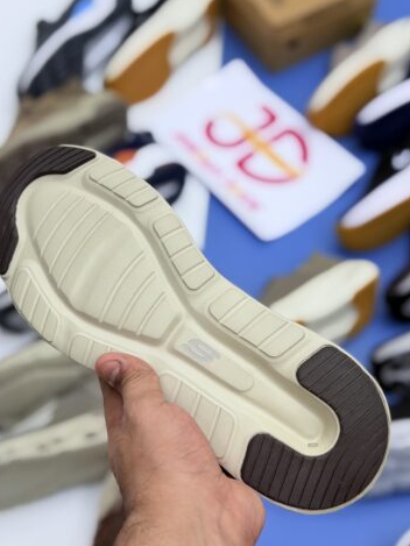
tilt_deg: -53.4
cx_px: 207
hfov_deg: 24.8
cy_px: 276
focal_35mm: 59
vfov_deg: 32.7
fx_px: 931
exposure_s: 1/326
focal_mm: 6.76
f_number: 1.78
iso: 64
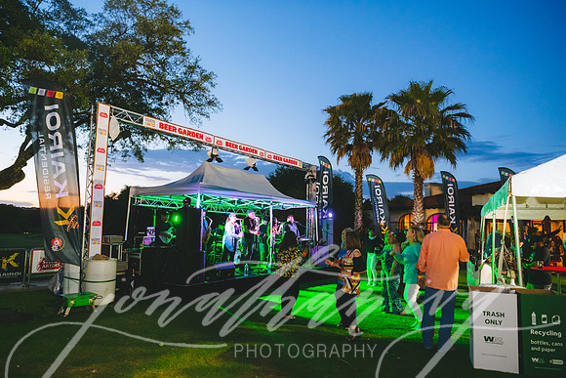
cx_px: 283
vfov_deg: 53.2
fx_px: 377
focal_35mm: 24
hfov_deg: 73.7
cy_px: 189
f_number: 3.5
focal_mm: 24
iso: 2500
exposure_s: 1/60
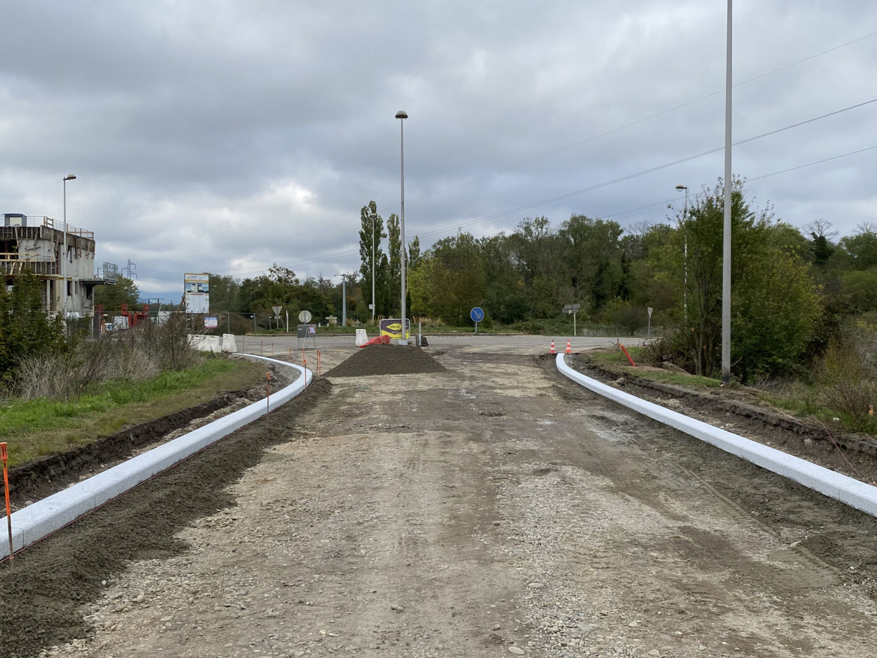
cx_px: 443
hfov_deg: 50.1
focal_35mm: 37
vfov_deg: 38.7
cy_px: 340
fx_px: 937
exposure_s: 1/1961
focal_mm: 4.25
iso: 32
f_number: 1.8
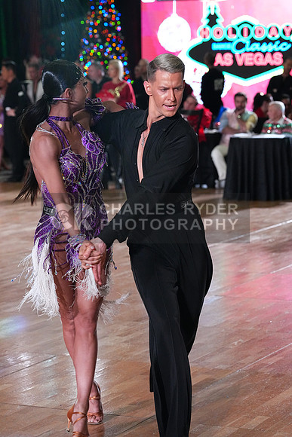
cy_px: 218
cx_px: 146
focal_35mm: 110
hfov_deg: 12.5
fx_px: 1337
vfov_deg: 18.6
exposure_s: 1/400
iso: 8000
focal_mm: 110
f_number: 5.6
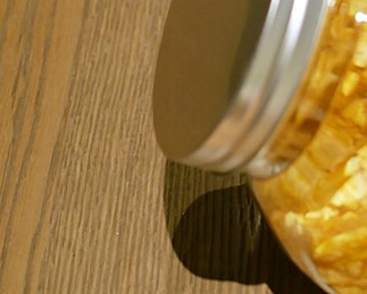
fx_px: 1642
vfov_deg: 9.9
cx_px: 405
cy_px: -165
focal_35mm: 151
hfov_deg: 12.5
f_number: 1.8
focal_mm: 25
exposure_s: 1/60
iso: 400
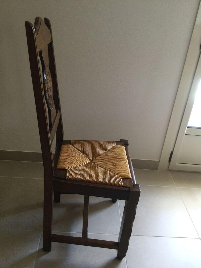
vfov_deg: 58.3
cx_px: 100
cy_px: 134
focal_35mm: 31
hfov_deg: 45.4
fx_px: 240
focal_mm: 3.3
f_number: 2.4
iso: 64
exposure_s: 1/33
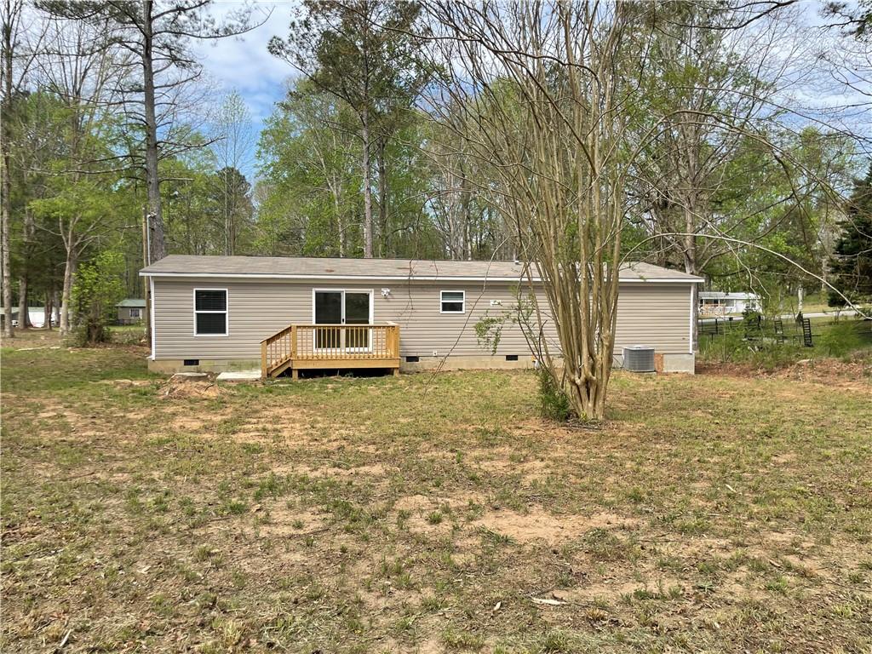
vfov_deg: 53.1
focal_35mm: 26
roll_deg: +0.2
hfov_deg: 67.3
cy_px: 327
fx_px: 655
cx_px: 436
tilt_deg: -1.6
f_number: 1.6
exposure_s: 1/1742
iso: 32
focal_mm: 4.2
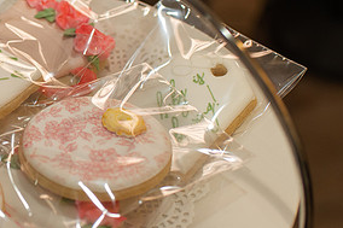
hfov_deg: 21.7
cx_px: -33
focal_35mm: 89
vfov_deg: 15.3
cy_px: 82
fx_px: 847
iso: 1000
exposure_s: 1/200
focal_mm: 35
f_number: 3.2
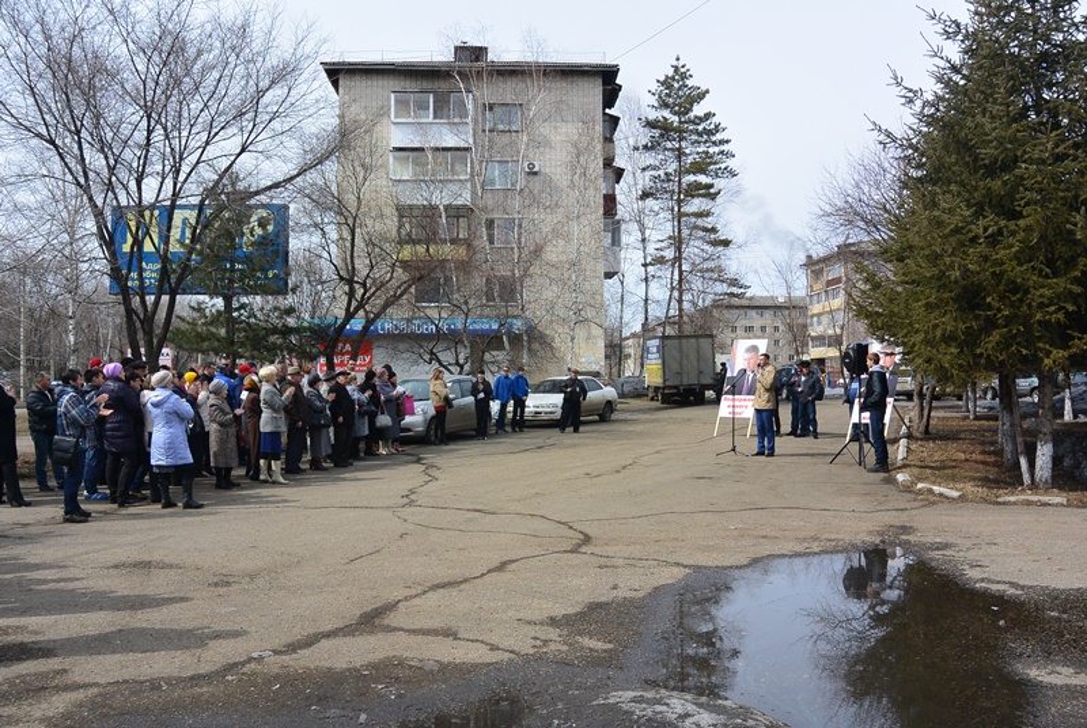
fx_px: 877
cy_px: 364
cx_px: 544
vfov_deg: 45.1
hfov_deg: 63.6
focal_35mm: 29
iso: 100
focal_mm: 11
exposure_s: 1/640
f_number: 4.5
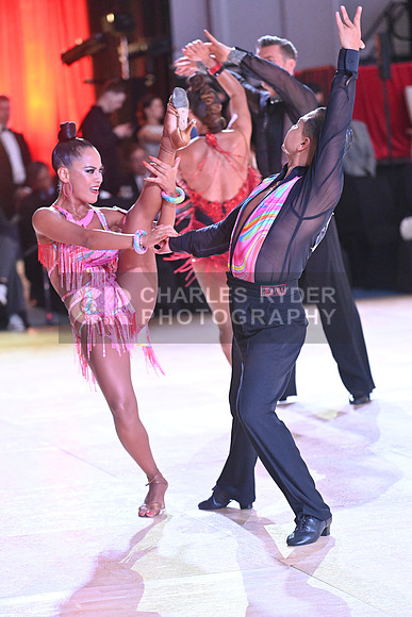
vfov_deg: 14.7
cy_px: 308
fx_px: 2402
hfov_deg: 9.8
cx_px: 206
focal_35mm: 140
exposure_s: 1/400
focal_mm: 140
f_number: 4
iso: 5000
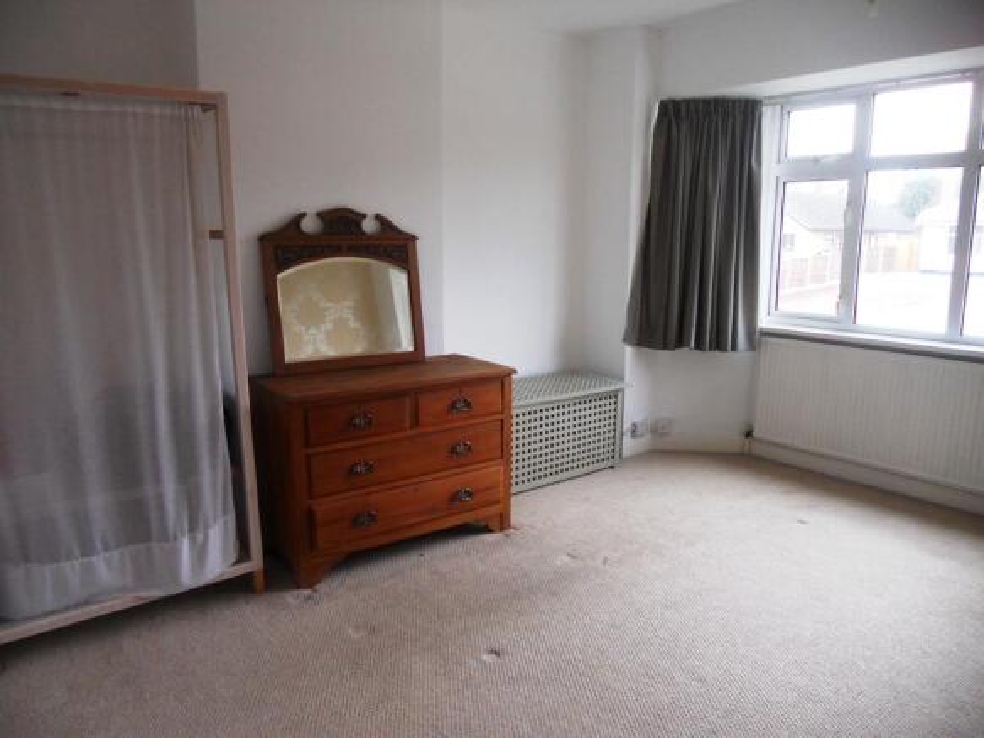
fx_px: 767
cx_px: 492
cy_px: 369
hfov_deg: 65.3
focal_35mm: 27
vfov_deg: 51.3
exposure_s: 1/30
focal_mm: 4.9
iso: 160
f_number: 3.2
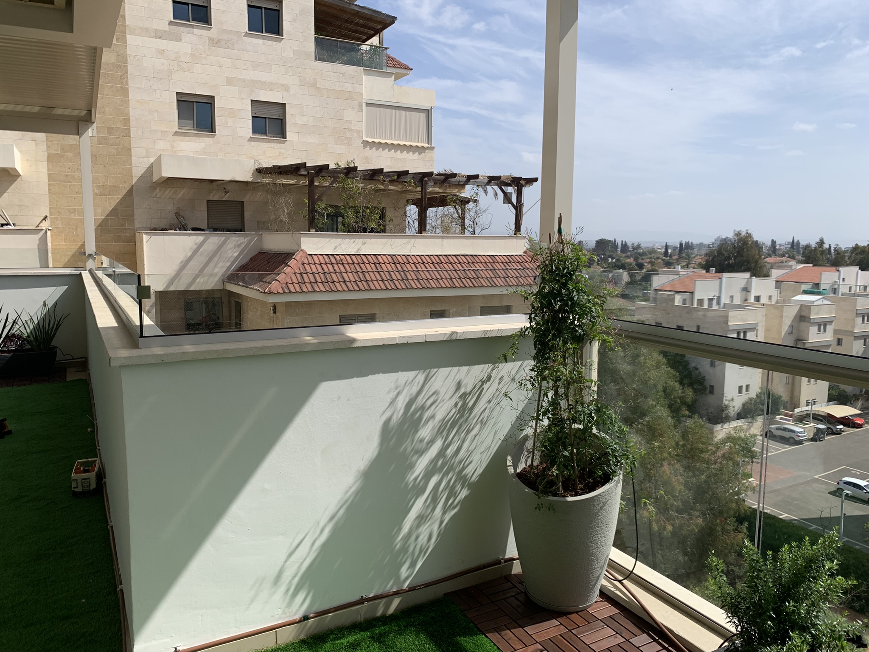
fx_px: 653
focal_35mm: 26
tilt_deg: -8.1
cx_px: 434
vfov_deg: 53.1
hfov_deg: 67.3
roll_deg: +1.6
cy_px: 326
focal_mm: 4.25
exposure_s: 1/2915
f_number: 1.8
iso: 25
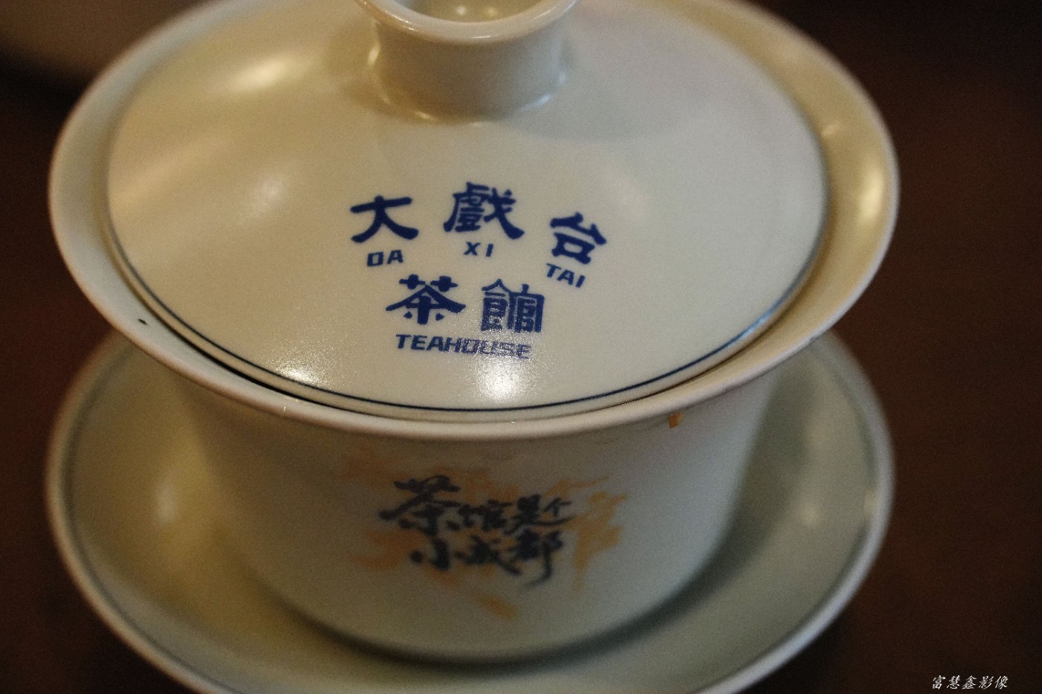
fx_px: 2633
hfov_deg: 22.4
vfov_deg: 15.0
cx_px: 521
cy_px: 347
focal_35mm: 91
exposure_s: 1/160
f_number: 5
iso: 10000
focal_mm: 91
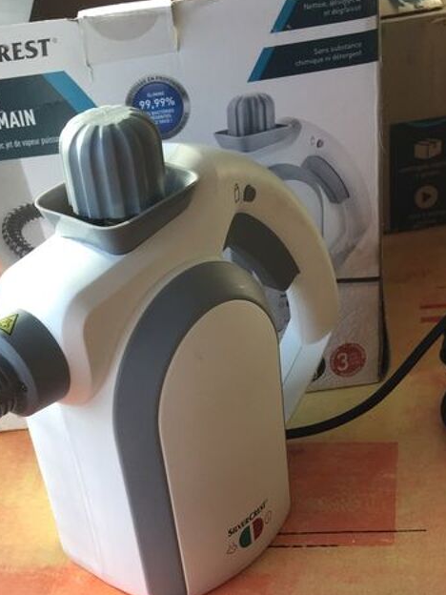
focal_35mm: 62
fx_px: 1065
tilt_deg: -45.4
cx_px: 234
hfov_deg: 23.6
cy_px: 629
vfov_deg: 28.7
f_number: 2.2
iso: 40
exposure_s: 1/120
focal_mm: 4.15
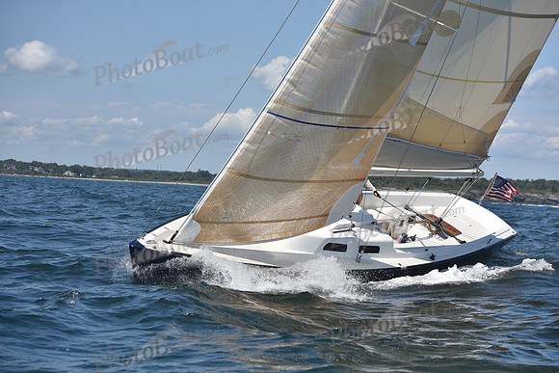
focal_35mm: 80
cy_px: 186
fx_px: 1242
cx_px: 280
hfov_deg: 25.4
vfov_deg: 17.1
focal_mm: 80
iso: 250
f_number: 5
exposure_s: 1/1250
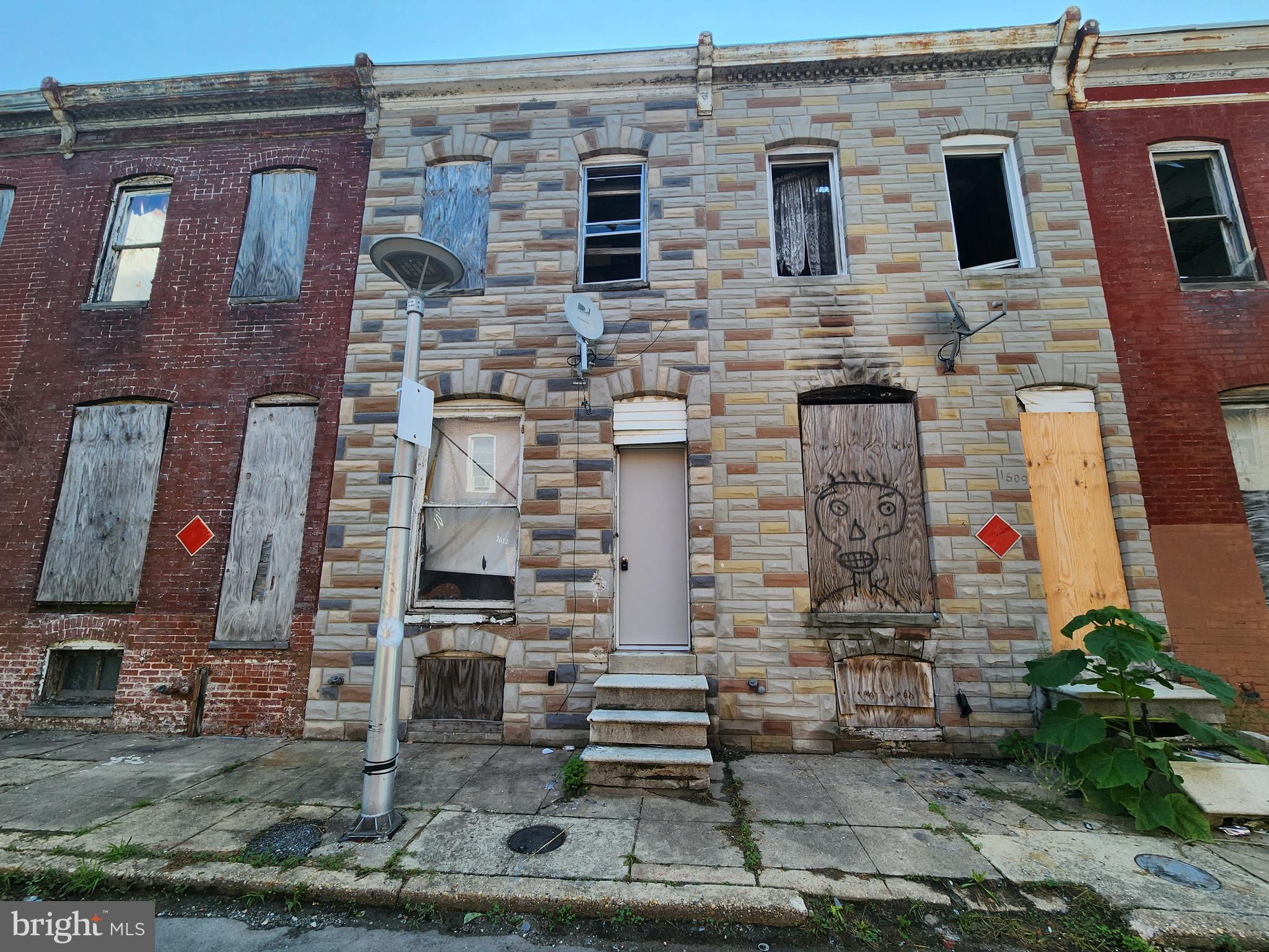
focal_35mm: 13
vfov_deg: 89.9
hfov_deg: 106.2
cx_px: 634
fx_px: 477
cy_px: 476
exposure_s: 1/736
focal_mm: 2.2
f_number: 2.2
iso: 50
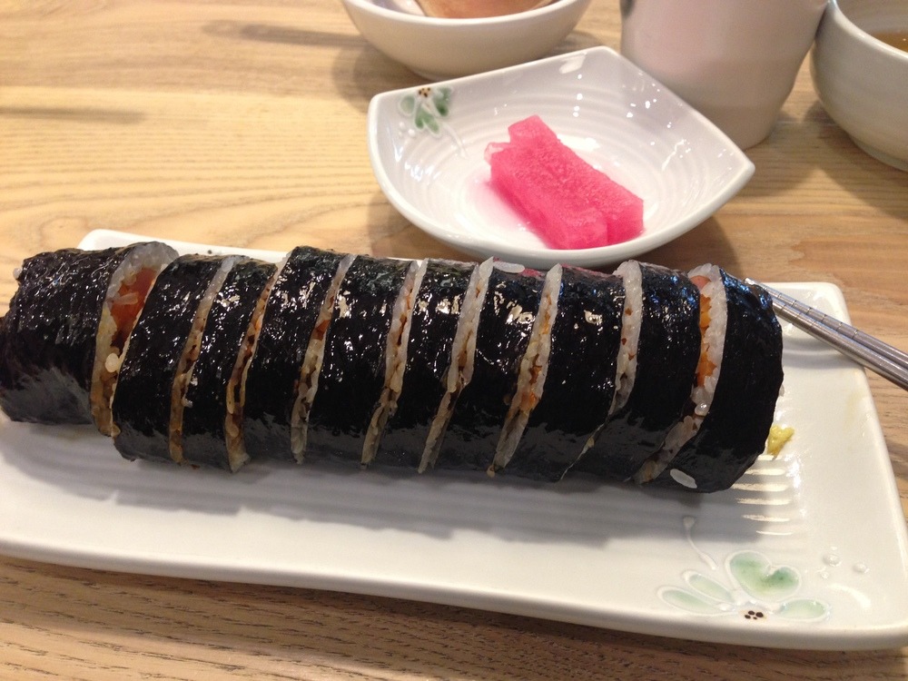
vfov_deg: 42.9
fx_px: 866
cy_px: 340
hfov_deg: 55.4
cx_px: 454
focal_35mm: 33
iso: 125
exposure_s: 1/20
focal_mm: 4.12
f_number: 2.4
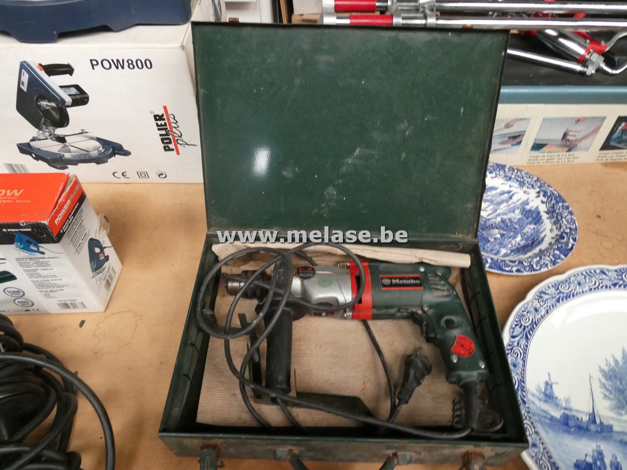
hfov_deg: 71.6
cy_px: 235
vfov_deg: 56.8
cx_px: 314
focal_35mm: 24
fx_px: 435
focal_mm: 4.3
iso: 500
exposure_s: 1/125
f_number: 3.3
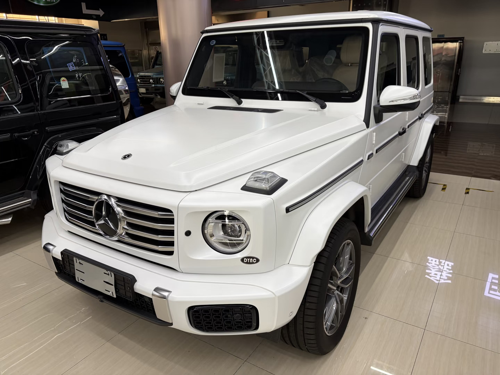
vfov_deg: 53.1
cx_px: 250
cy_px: 188
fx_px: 376
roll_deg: +1.4
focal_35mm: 26
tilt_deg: -19.4
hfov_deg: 67.3
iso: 125
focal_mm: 5.96
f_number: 1.6
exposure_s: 1/122
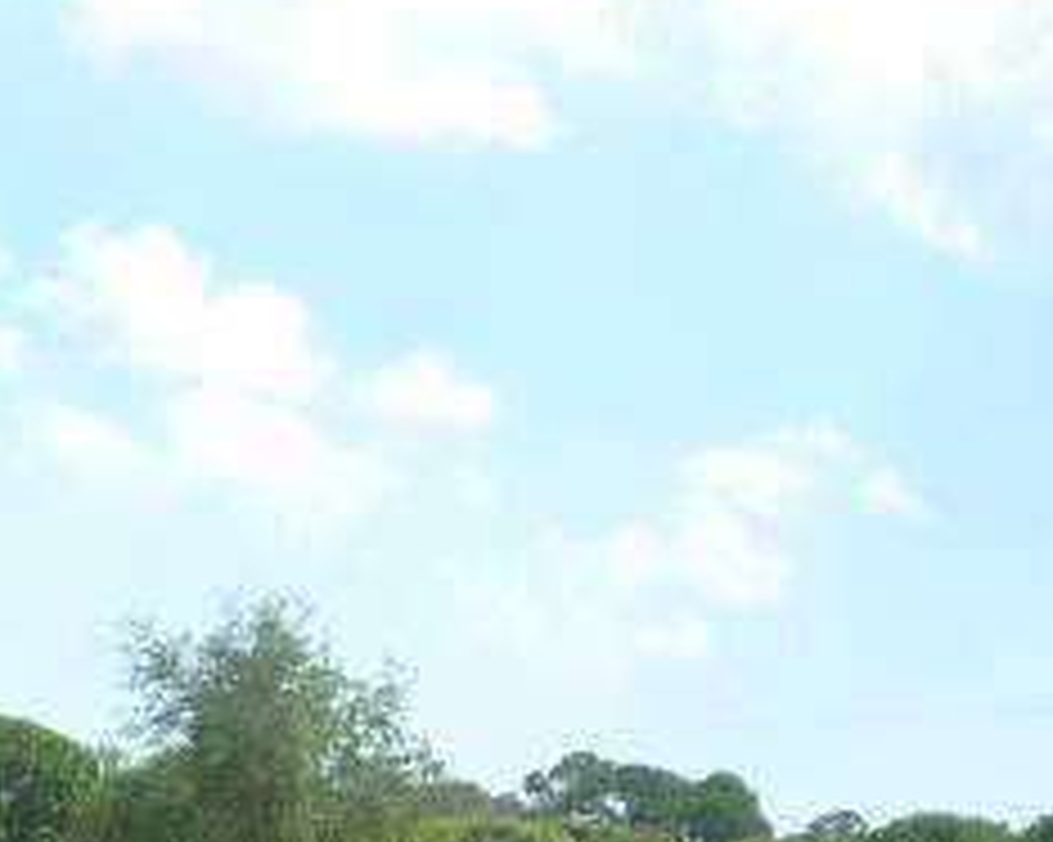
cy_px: 1216
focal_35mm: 100
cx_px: -158
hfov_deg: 18.3
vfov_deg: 14.5
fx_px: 3115
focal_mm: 5.2
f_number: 4.5
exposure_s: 1/400
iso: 100
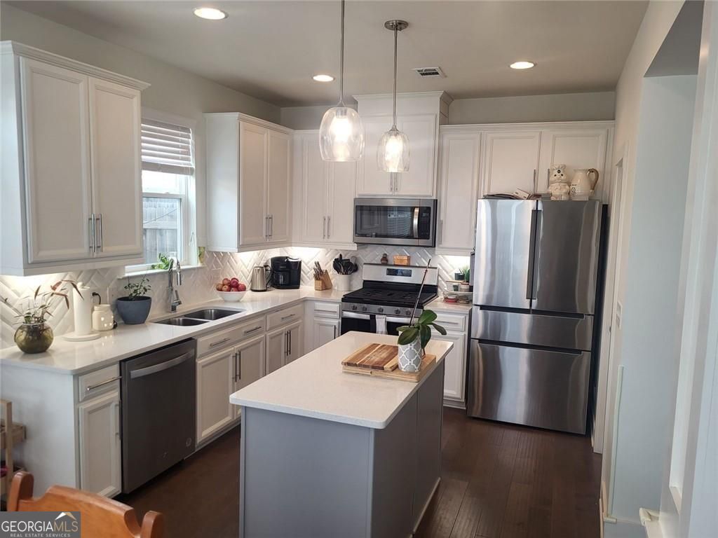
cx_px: 359
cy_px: 269
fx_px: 539
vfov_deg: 53.1
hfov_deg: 67.3
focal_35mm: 26
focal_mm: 5.4
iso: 100
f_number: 1.8
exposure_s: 1/120
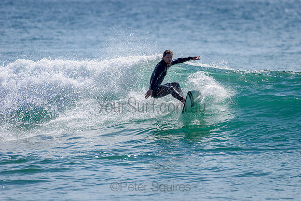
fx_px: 5126
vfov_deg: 2.2
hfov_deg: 3.4
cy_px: 86
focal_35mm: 613
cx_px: 185
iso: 110
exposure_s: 1/2000
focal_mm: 500
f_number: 5.6
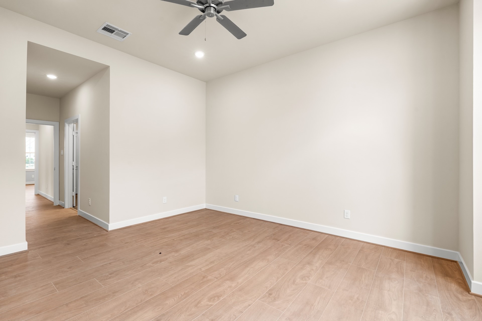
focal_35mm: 16
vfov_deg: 73.7
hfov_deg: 96.7
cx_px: 241
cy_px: 160
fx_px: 214
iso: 200
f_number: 9
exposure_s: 1/1.25
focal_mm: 16
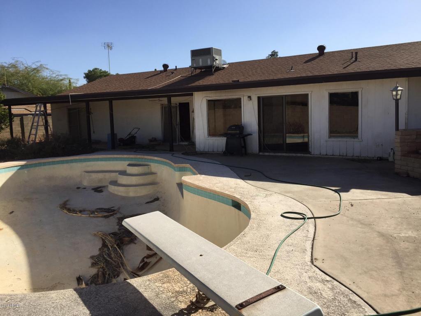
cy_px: 158
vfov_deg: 48.2
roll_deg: +1.3
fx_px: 353
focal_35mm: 29
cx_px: 210
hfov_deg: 61.7
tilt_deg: -5.2
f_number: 2.2
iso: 32
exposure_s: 1/1980
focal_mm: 4.15
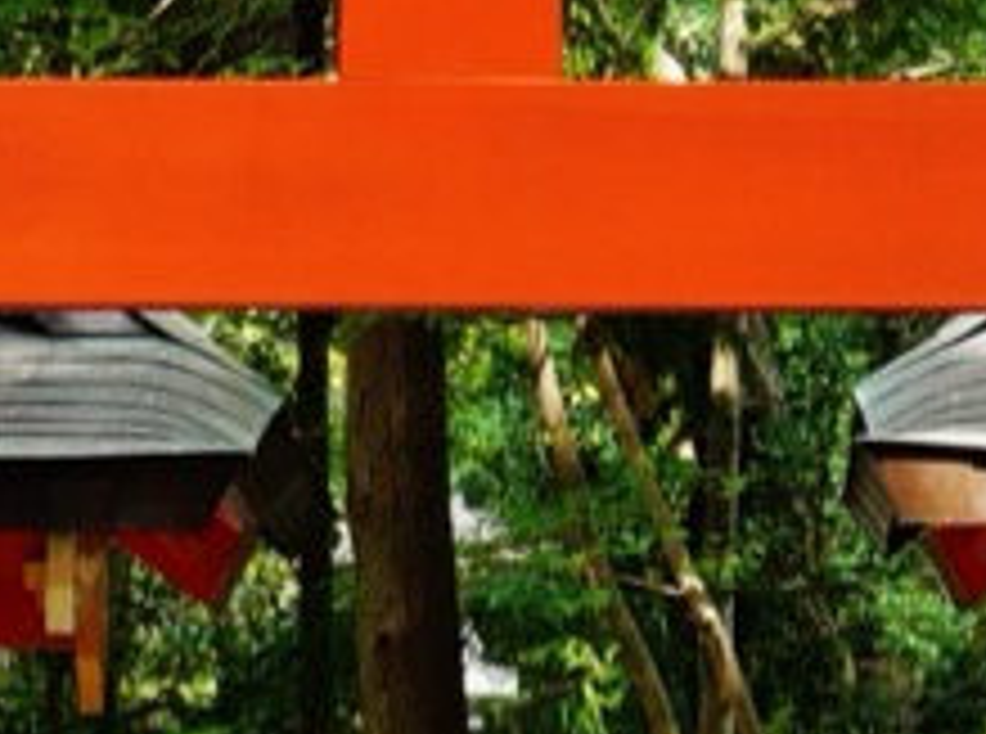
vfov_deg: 4.6
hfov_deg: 6.2
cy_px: 1252
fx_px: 9147
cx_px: 455
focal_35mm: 322
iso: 400
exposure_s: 1/60
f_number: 8
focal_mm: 22
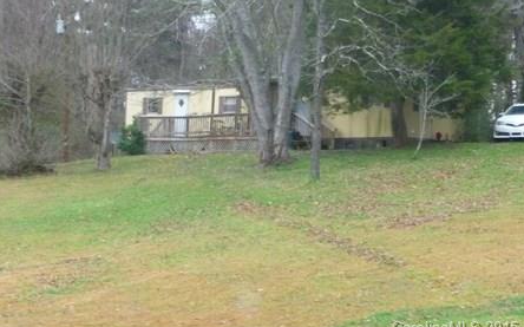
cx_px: 263
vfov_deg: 10.7
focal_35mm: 122
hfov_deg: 17.1
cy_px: 140
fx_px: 1741
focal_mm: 14.2
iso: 400
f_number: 4.7
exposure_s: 1/40
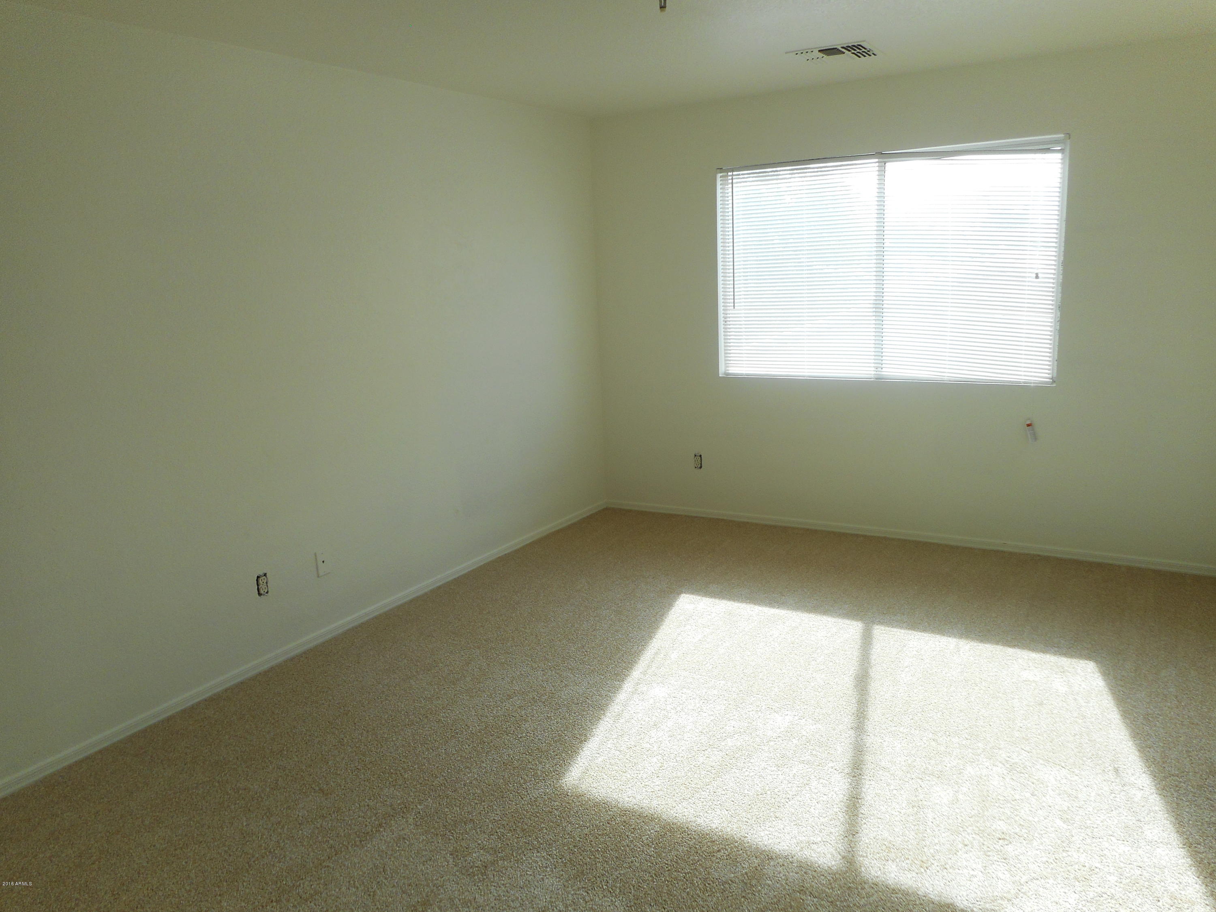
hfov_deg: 69.4
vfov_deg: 54.9
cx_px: 608
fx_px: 878
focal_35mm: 25
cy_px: 456
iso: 80
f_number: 3.7
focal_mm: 4.5
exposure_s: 1/125
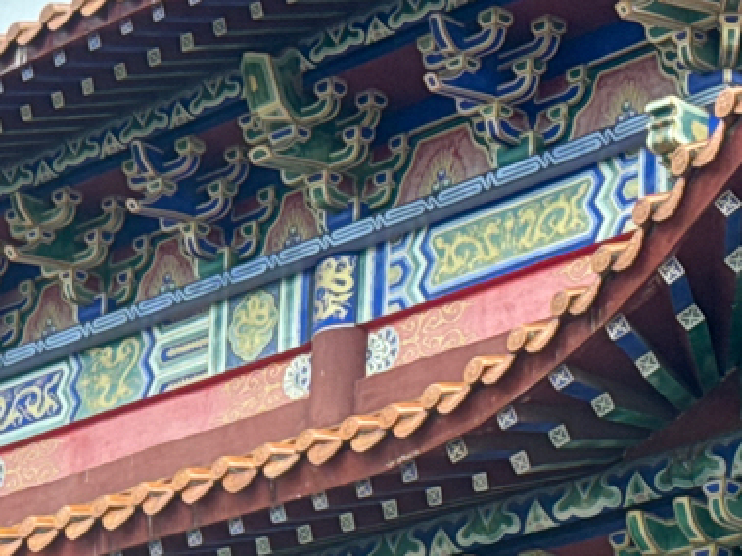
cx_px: -84
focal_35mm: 190
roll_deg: -2.6
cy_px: 994
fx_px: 4071
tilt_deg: +10.5
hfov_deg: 10.3
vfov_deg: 7.6
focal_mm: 6.76
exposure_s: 1/1193
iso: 64
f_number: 1.78
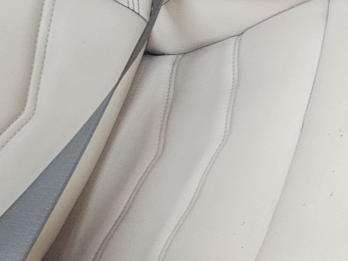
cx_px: 508
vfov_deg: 30.2
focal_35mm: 46
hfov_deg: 28.6
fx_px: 463
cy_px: 232
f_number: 2.2
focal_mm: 2.2
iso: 320
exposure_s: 1/40
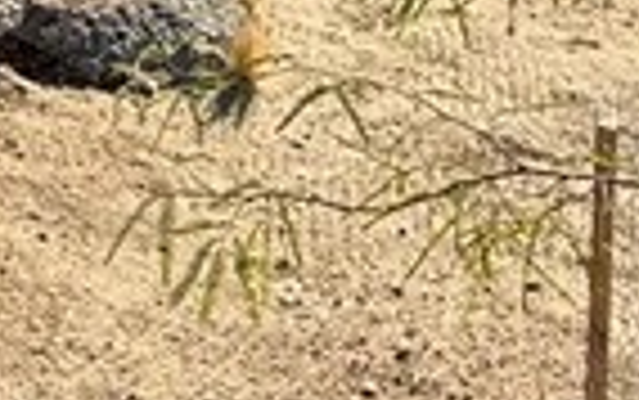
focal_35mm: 107
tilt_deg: +3.2
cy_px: -710
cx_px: -418
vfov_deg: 9.9
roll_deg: +0.3
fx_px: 1865
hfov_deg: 16.9
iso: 50
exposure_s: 1/1745
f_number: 2.2
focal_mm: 2.22
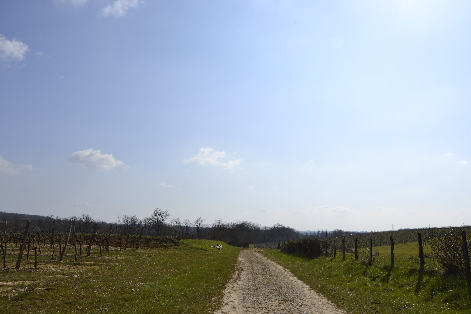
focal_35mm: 27
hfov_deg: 67.4
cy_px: 157
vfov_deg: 47.9
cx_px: 236
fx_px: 353
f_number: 10
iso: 100
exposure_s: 1/400
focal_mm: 18
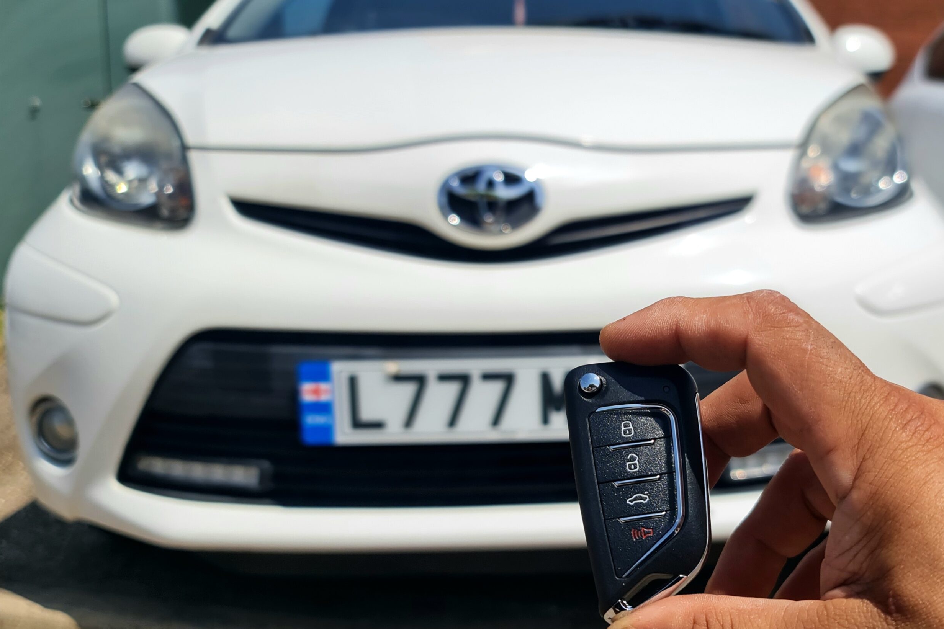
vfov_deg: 47.9
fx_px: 708
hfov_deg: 67.4
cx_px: 483
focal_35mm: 27
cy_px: 331
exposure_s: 1/2000
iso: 50
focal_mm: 7
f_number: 1.8
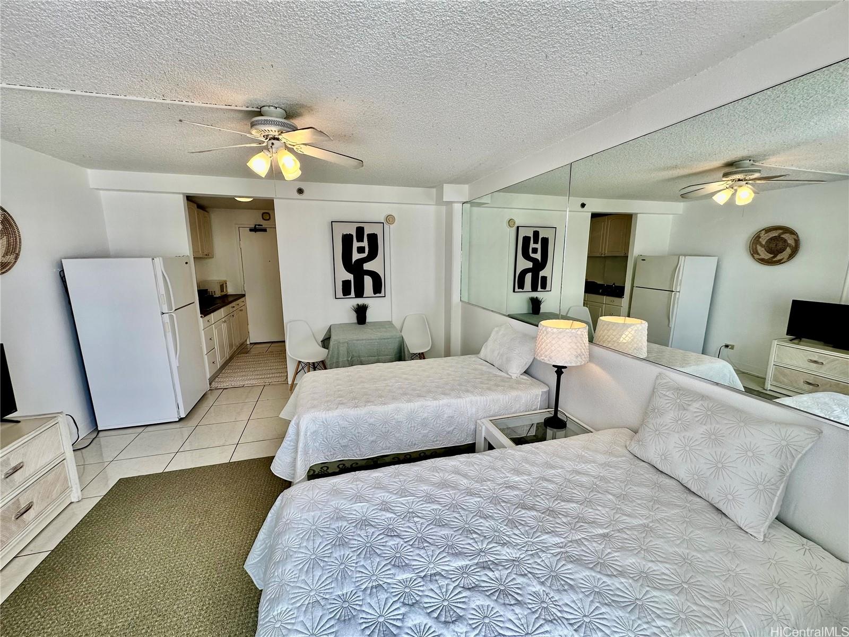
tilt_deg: -10.9
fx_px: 343
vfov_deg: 85.7
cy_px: 318
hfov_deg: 102.1
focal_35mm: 14
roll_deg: +0.0
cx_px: 424
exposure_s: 1/146
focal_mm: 2.22
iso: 40
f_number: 2.2
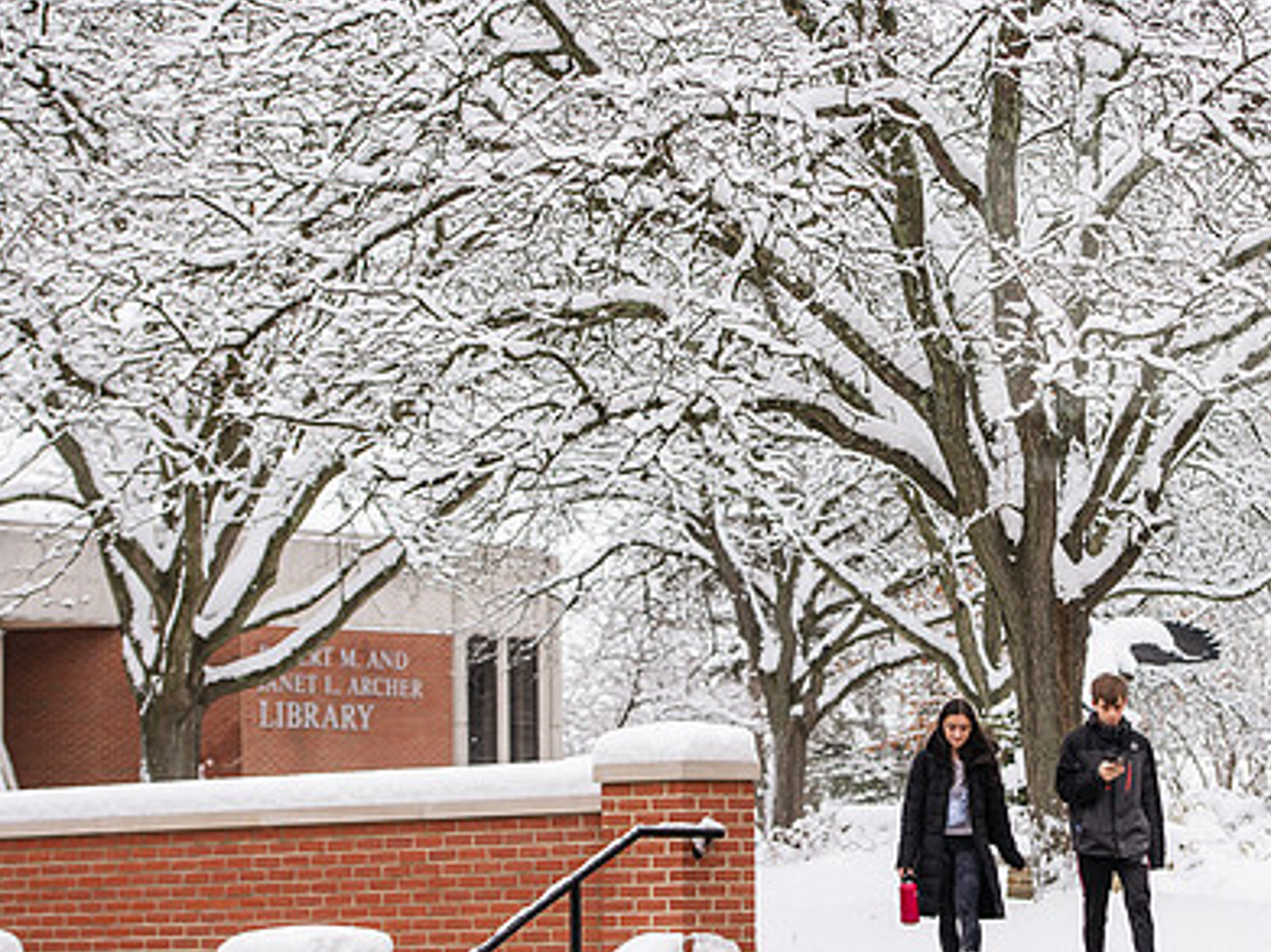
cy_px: 534
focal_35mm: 117
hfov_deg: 16.8
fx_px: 4295
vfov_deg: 12.7
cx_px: 881
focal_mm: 82
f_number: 3.5
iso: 200
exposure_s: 1/400
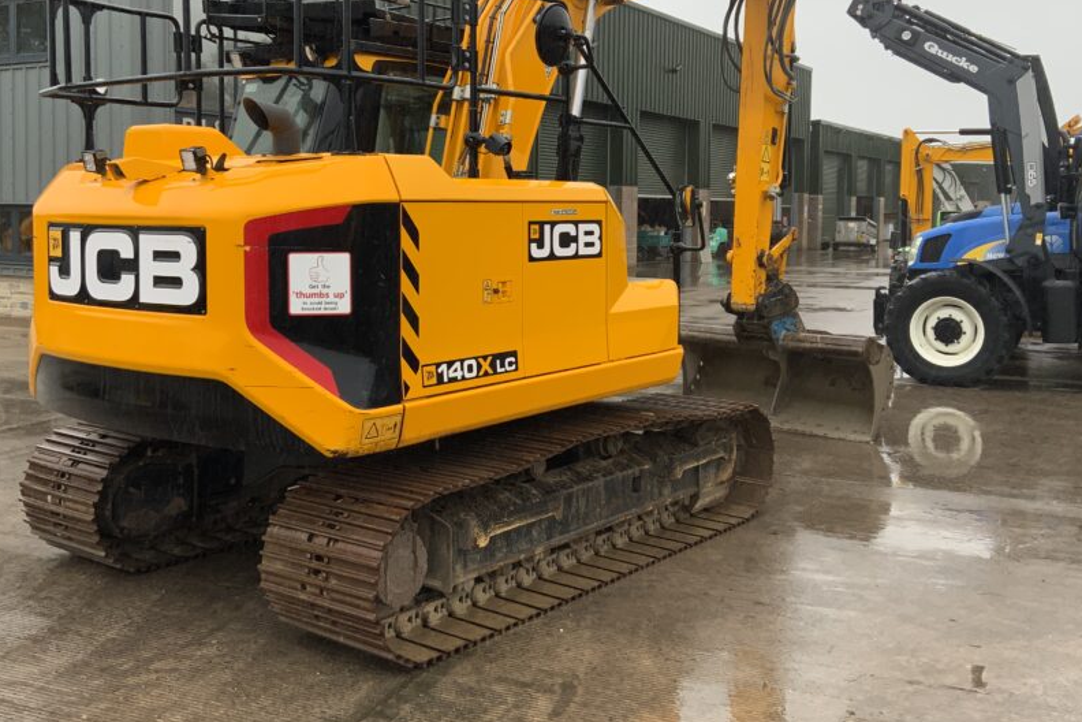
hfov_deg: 49.5
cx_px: 518
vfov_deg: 34.0
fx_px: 1172
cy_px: 257
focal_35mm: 39
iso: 16
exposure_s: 1/183
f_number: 1.8
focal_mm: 3
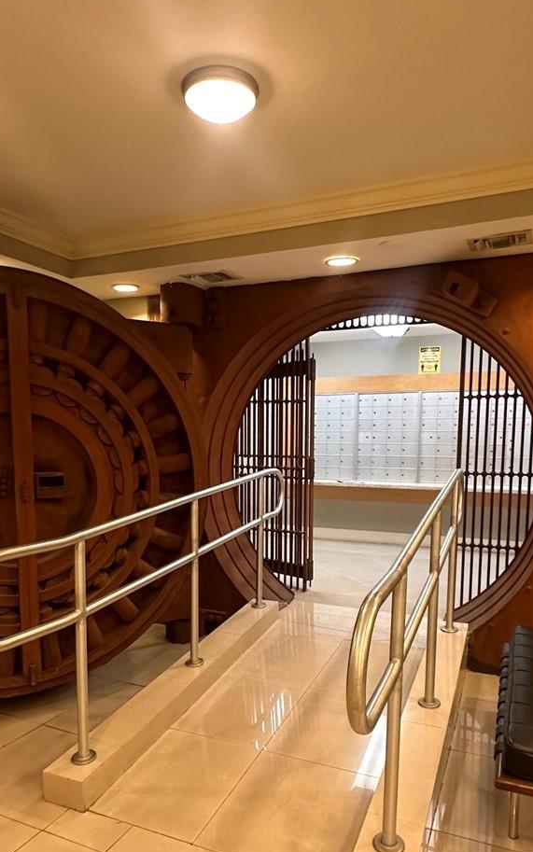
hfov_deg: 47.6
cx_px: 254
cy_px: 507
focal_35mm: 26
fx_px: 604
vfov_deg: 69.8
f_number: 2.2
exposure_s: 1/60
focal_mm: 2.22
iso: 320
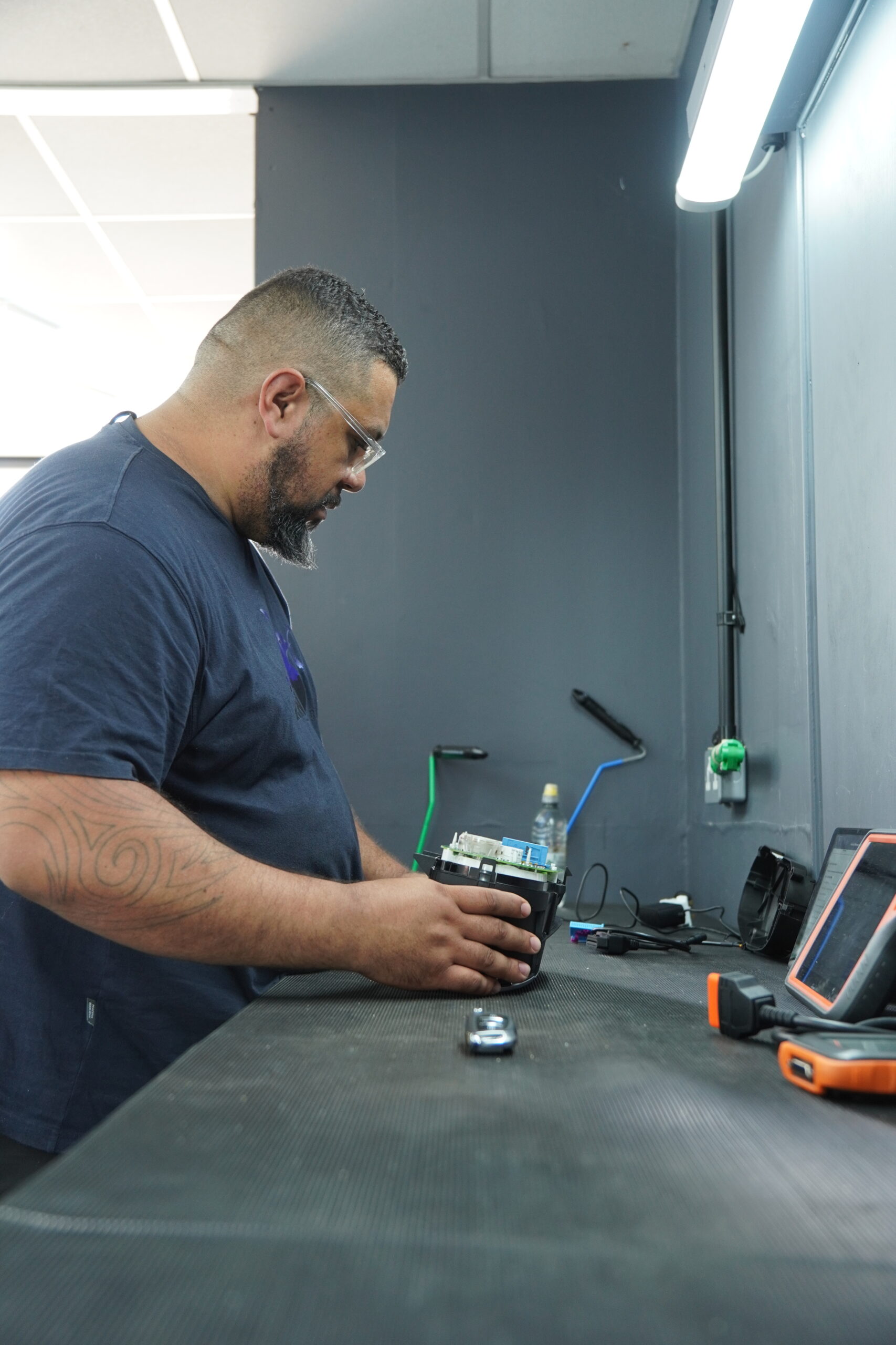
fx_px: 1456
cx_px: 448
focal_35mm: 39
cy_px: 672
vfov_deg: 49.6
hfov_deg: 34.2
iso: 500
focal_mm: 26
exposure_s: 1/160
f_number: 2.8
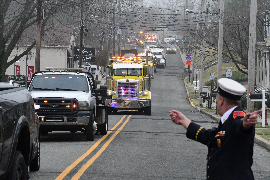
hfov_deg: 10.5
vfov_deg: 7.0
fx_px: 1462
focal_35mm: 195
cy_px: 90
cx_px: 135
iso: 8000
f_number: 14
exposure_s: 1/1250
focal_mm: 130
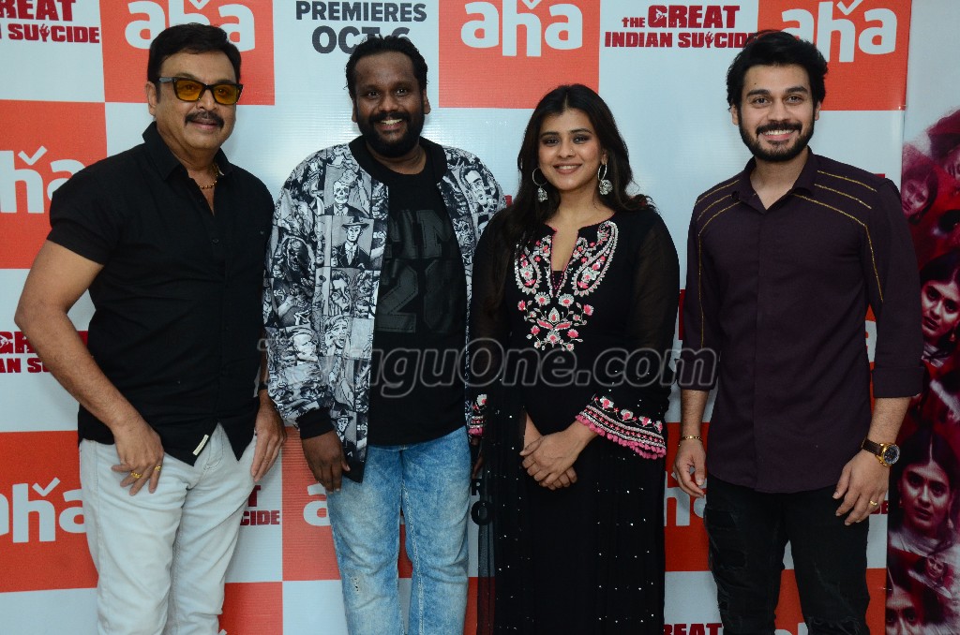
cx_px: 480
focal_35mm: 42
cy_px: 318
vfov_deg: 31.7
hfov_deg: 46.5
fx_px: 1118
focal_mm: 28
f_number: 5.6
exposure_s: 1/125
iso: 1250
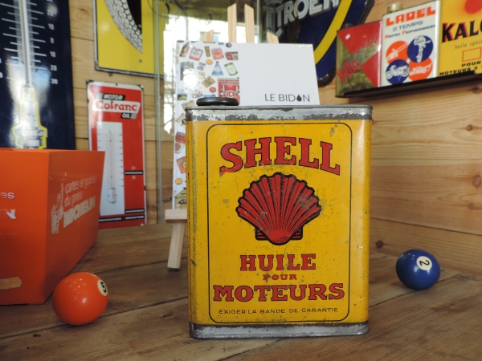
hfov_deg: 63.4
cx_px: 241
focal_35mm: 28
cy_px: 180
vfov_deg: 49.7
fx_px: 390
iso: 100
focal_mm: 4.9
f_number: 3.1
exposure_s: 1/30
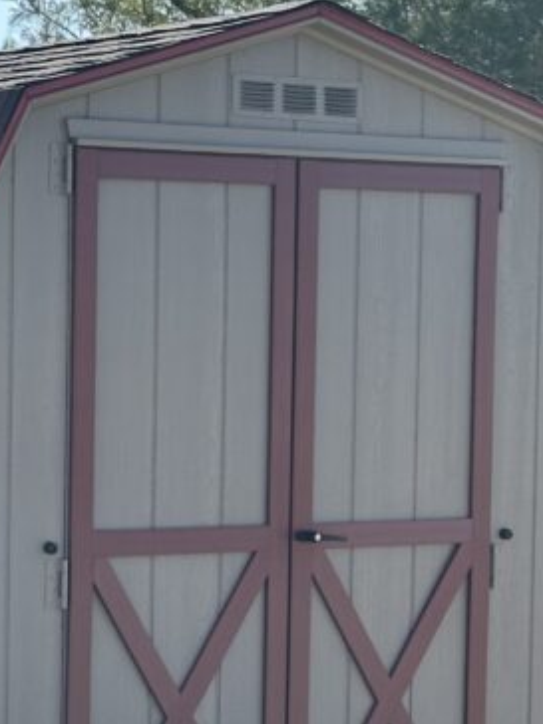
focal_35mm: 135
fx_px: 2824
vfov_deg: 14.6
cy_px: 473
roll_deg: +1.0
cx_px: 38
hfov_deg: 10.9
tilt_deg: -4.1
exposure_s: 1/2252
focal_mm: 6.86
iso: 64
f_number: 1.78
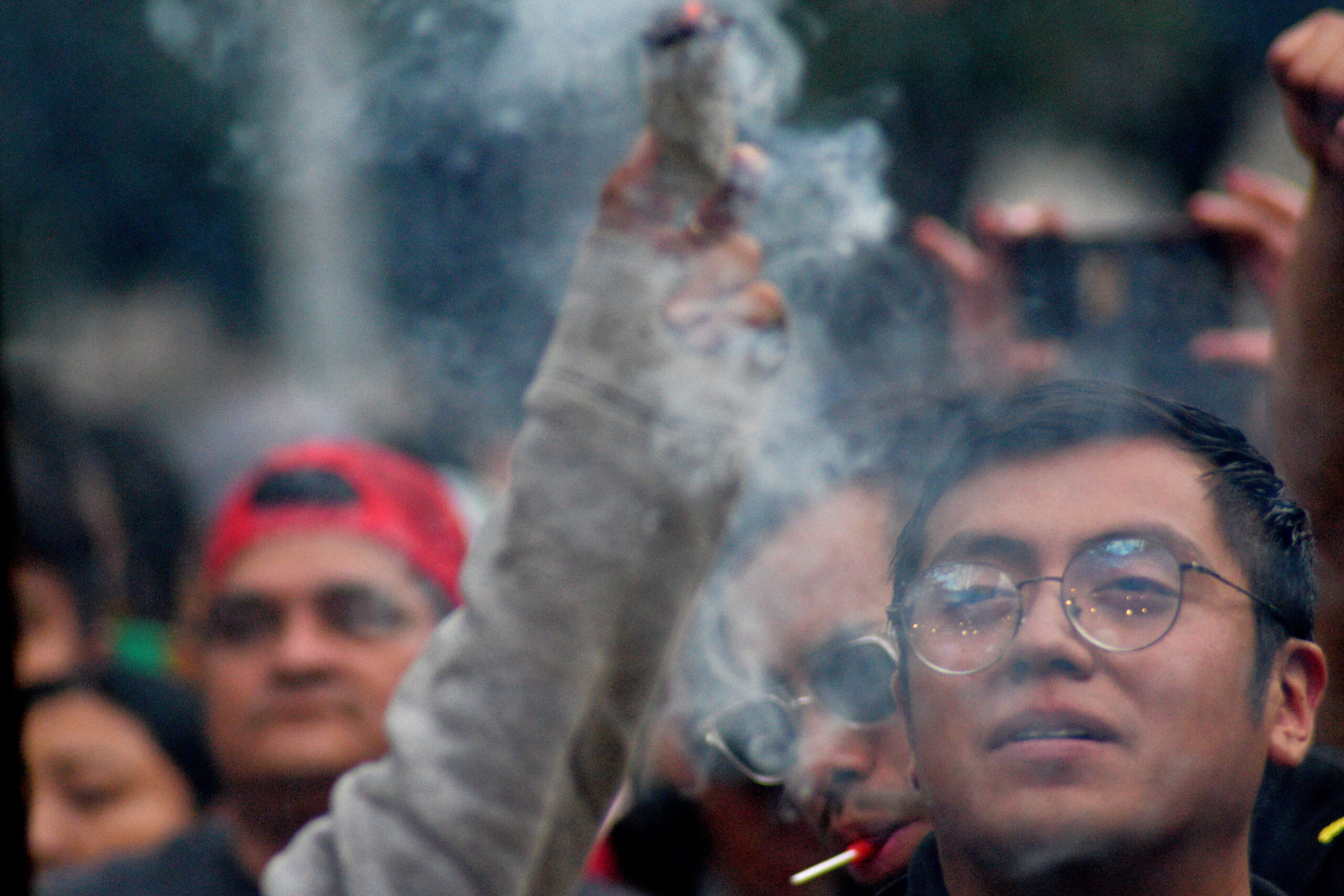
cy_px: 448
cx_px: 672
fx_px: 15120
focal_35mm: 405
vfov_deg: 3.4
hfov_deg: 5.1
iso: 6400
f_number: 5.3
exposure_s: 1/400
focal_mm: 270
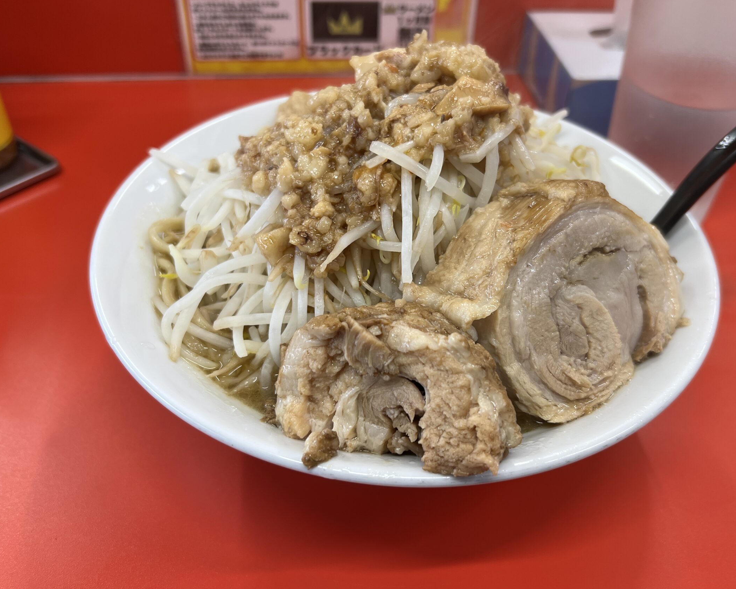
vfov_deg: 47.1
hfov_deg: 57.1
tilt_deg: -41.3
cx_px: 401
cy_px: 276
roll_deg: -3.0
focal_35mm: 31
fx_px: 675
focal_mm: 5.7
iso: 50
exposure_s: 1/100
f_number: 1.5
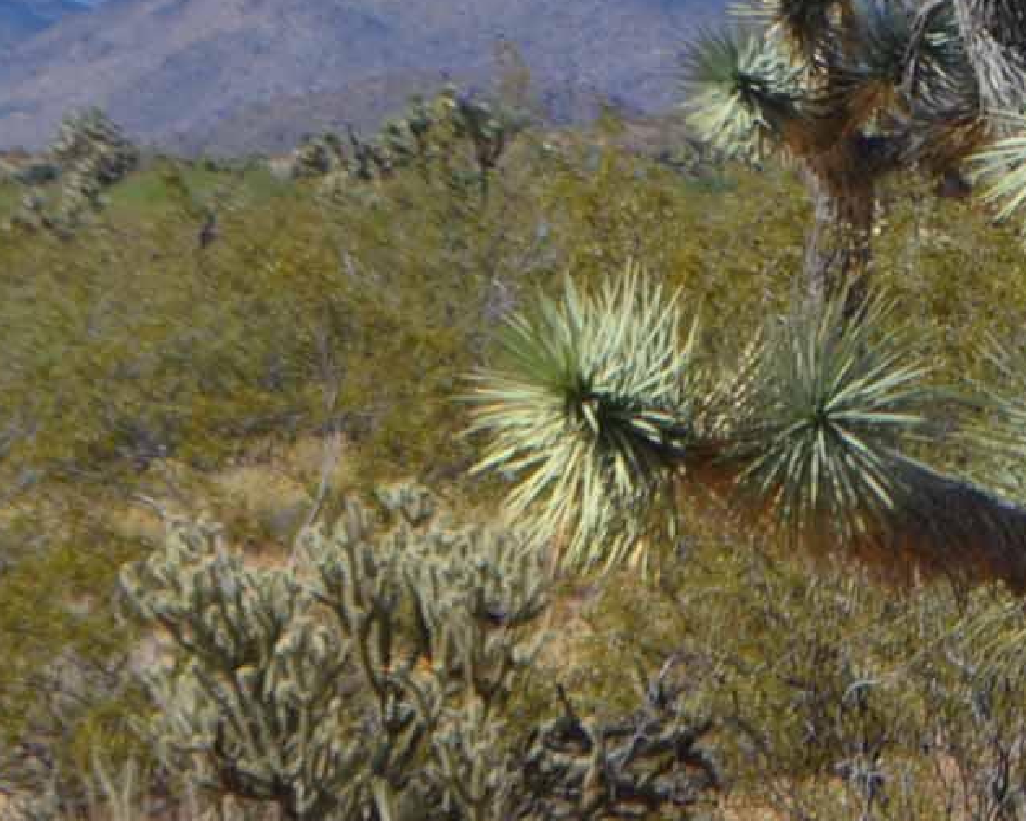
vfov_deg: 4.2
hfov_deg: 5.1
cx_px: 2312
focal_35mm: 367
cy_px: -180
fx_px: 11153
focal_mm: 55
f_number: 8
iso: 100
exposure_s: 1/250
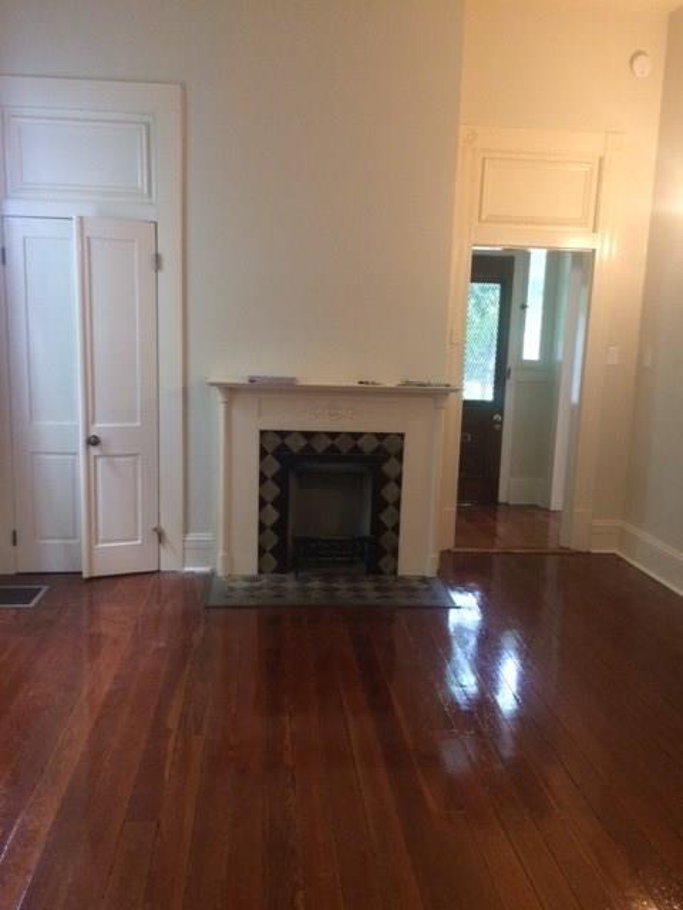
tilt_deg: -8.7
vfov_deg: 61.7
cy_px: 455
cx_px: 342
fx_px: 763
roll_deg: +0.8
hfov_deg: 48.2
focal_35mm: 29
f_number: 2.2
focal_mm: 4.15
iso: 250
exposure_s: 1/30
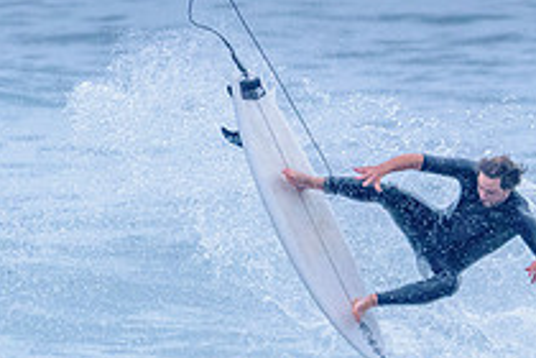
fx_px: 25205
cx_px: 541
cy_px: 268
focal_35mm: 1693
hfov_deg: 1.2
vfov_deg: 0.8
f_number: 5.6
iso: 3600
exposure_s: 1/2000
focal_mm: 500
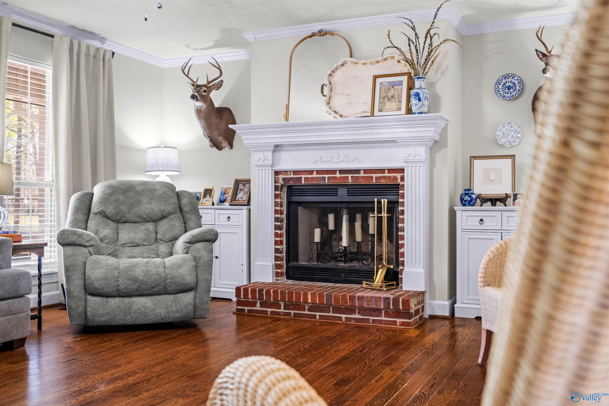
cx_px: 304
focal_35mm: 36
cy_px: 203
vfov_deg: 36.9
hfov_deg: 53.1
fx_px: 609
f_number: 4
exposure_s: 1/4
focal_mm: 24
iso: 640
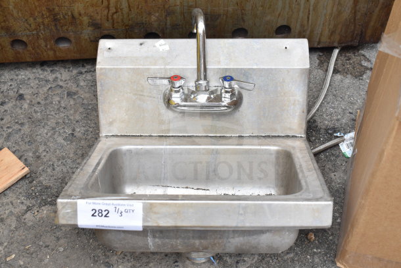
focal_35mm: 52
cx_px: 200
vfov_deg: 25.8
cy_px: 134
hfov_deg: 37.8
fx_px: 585
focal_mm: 35
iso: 200
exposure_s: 1/160
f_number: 6.3
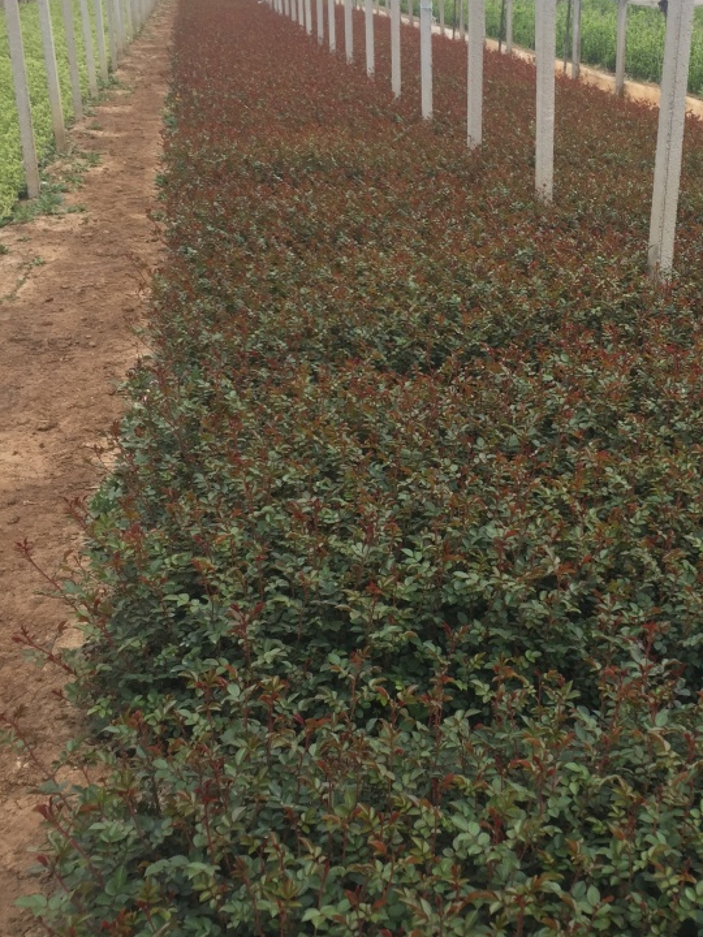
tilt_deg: -24.9
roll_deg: -5.0
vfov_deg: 43.8
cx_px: 510
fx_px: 1164
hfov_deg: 33.1
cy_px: 494
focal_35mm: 43
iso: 32
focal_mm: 4.15
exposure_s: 1/225
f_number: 2.2
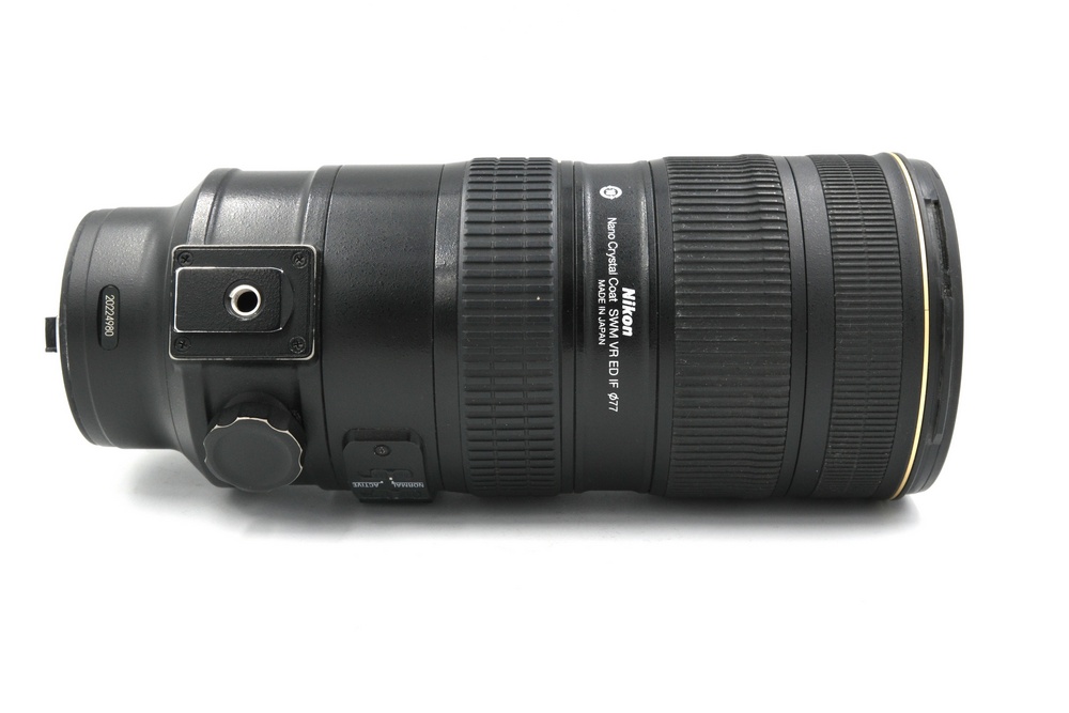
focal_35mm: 45
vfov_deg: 29.9
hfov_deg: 43.6
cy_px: 356
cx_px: 534
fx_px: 1336
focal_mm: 30.2
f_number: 14
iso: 800
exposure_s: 1/125
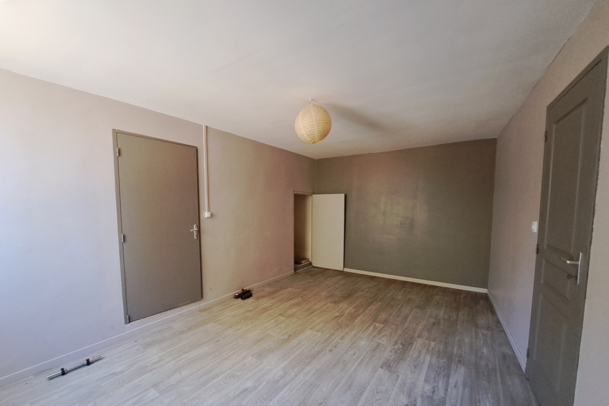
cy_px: 228
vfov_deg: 80.8
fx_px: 237
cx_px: 298
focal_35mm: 14
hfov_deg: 104.2
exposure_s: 1/25
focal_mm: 1.74
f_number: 2.2
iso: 250
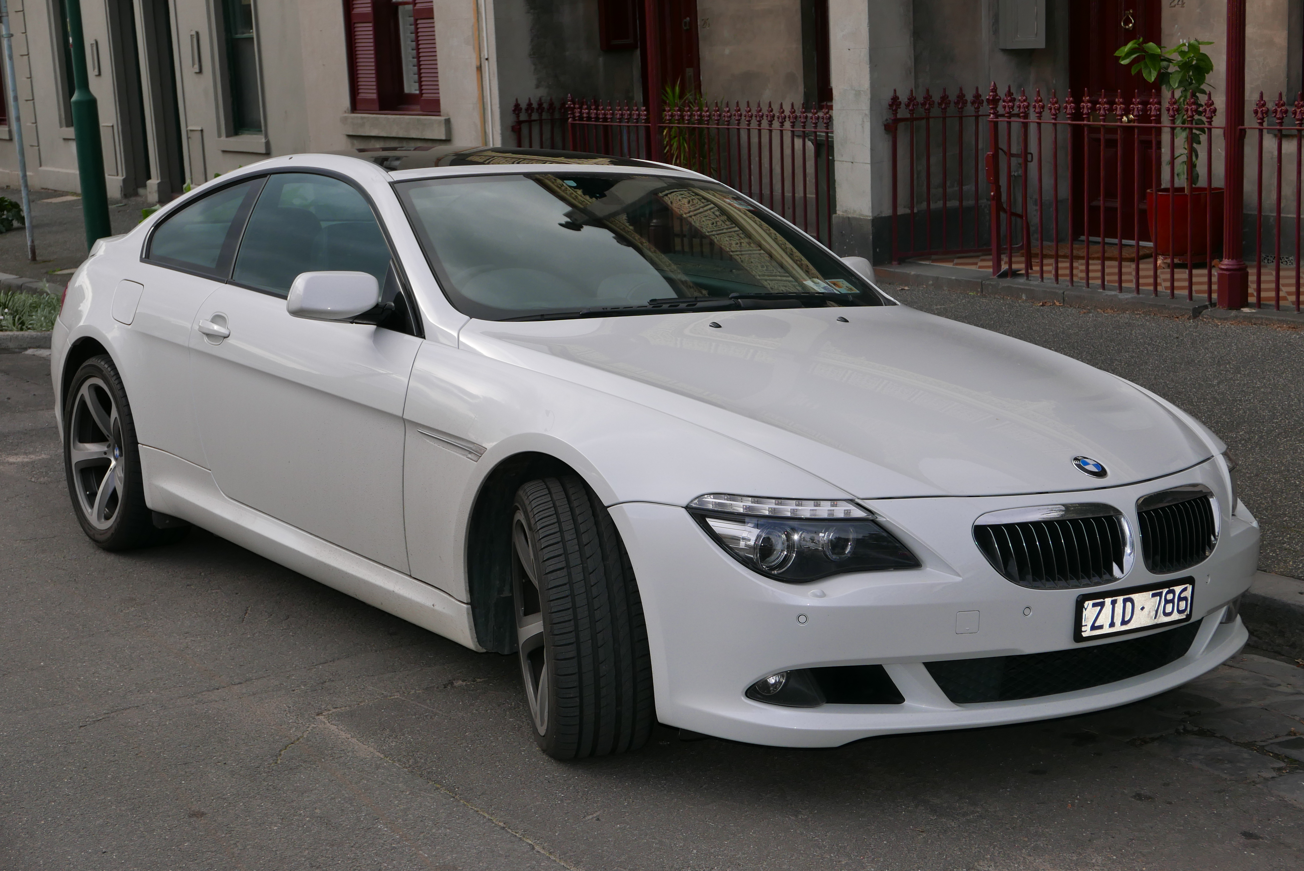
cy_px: 436
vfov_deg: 24.2
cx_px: 652
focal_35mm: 56
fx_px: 2030
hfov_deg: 35.6
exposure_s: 1/500
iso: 200
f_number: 5.6
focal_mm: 25.4
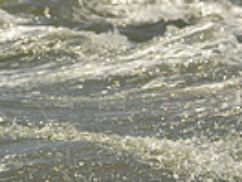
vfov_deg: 1.7
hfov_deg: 2.2
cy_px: -43
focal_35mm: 888
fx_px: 6208
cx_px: 515
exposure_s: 1/1600
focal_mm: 210
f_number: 9
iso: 280
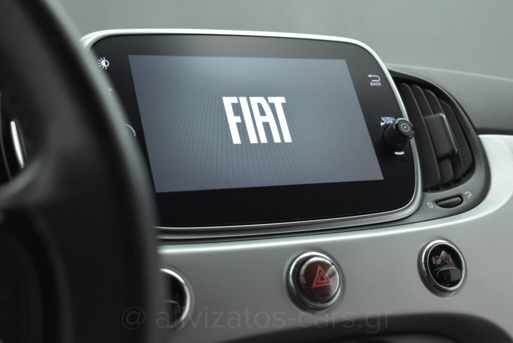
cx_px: 256
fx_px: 813
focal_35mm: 57
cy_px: 172
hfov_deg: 35.0
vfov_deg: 23.8
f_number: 4.8
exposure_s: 1/100
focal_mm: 38
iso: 1600
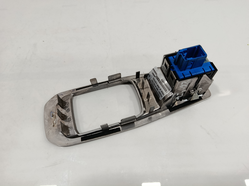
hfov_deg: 71.6
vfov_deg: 56.8
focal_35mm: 24
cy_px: 93
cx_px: 124
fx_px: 173
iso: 836
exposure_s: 1/100
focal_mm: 5.24
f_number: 1.7
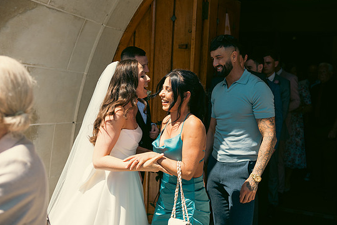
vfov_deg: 31.2
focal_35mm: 43
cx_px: 168
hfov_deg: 45.4
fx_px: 402
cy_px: 118
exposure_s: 1/800
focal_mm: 40
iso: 100
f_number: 3.5
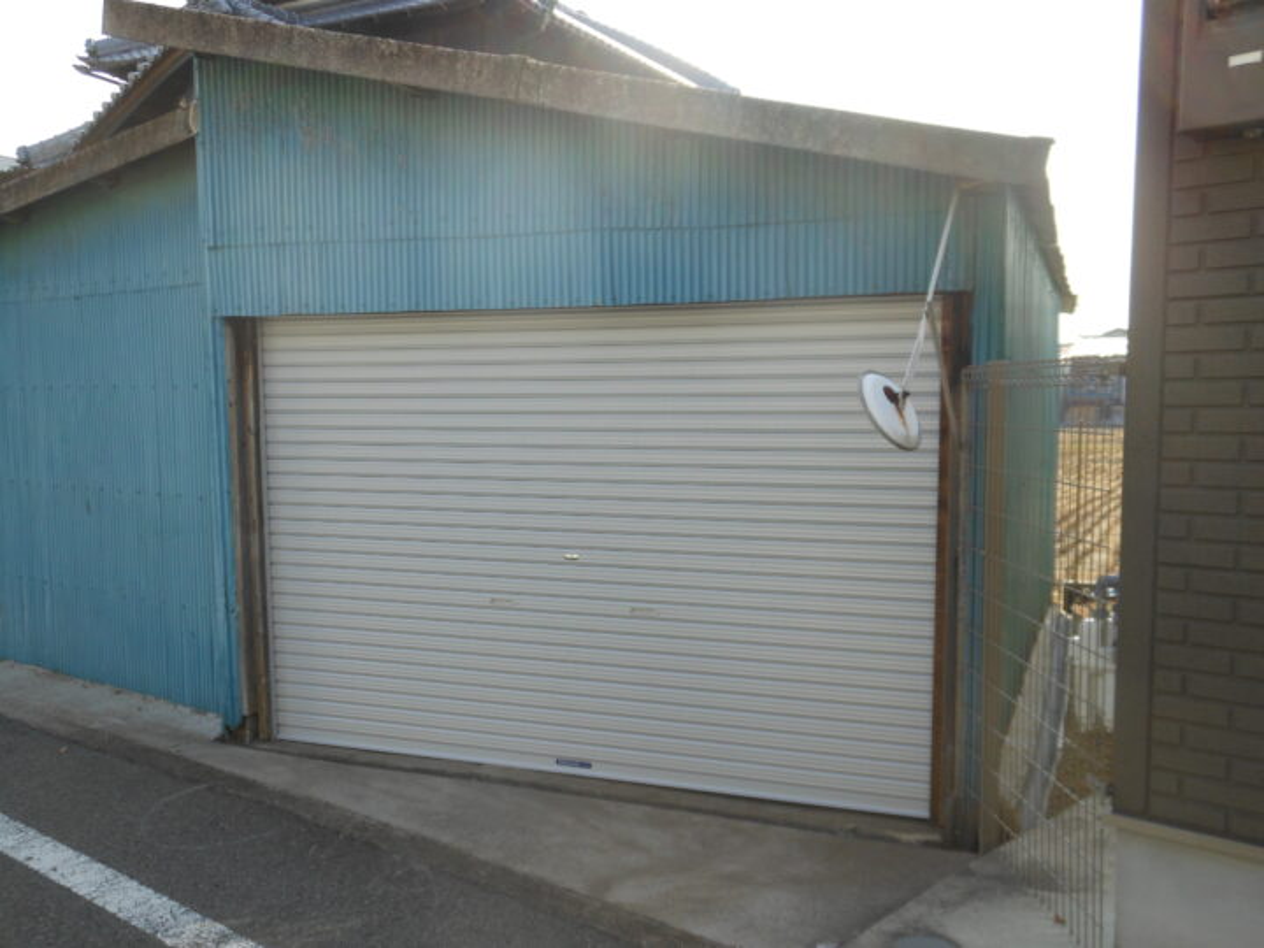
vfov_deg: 42.9
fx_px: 1205
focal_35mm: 33
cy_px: 474
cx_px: 632
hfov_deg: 55.4
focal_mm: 6
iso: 80
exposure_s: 1/400
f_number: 3.5
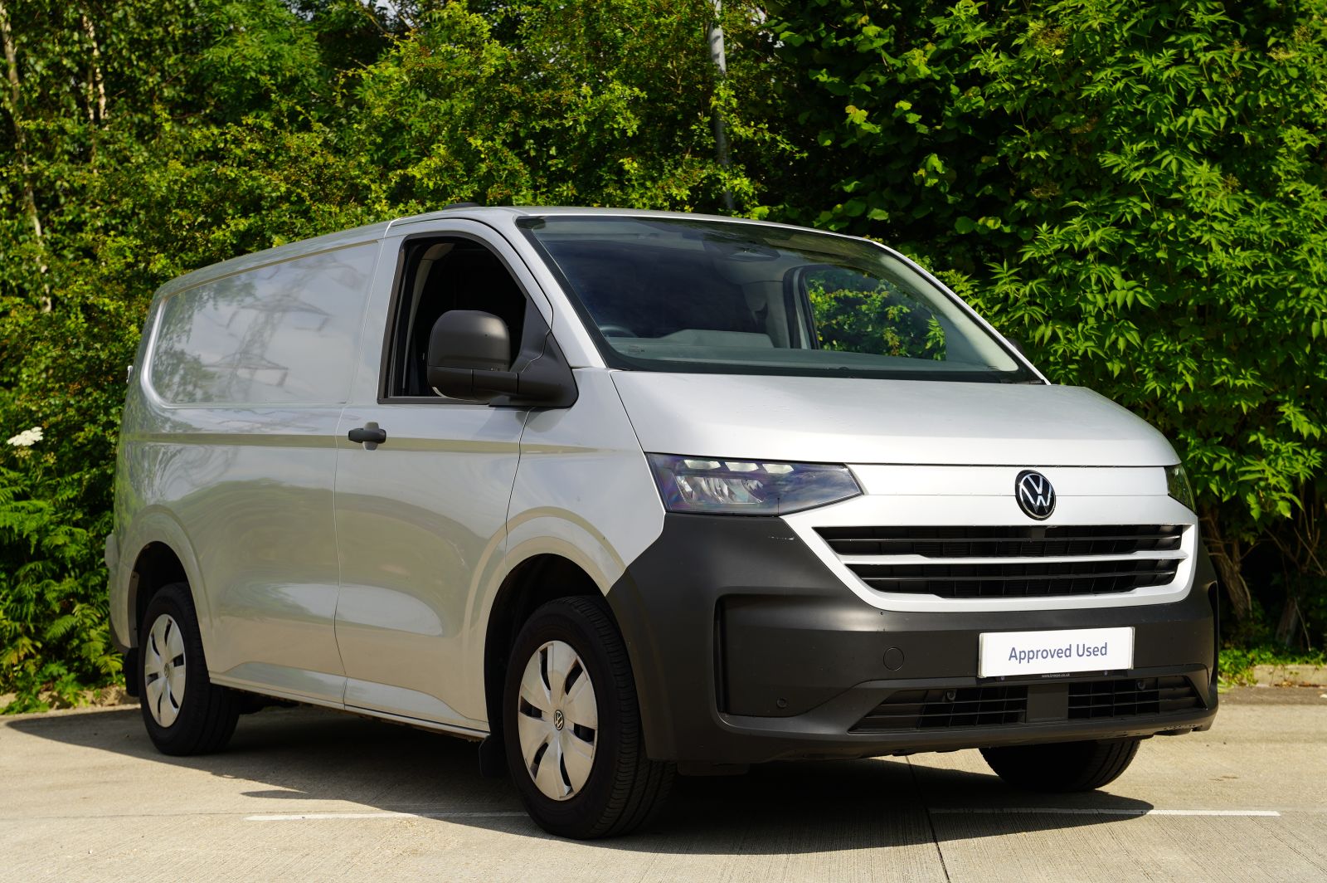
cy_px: 442
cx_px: 664
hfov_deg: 34.1
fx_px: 2166
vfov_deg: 23.0
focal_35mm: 59
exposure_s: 1/250
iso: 100
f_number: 5
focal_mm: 58.8
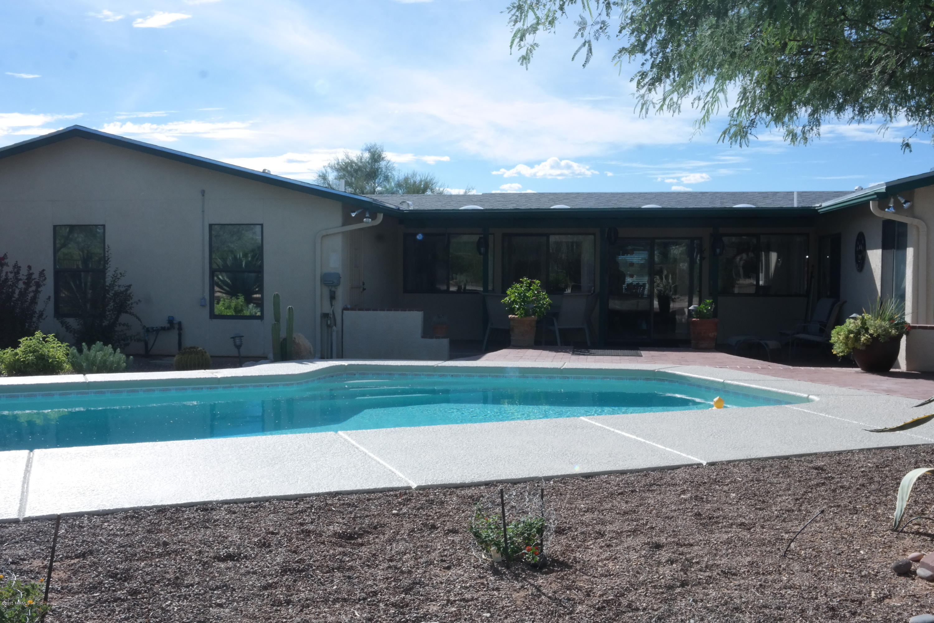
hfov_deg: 53.1
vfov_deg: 36.9
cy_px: 312
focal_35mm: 36
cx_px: 467
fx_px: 934
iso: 400
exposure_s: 1/180
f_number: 22
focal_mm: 24
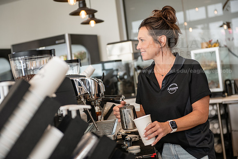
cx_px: 119
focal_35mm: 66
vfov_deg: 20.6
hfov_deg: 30.5
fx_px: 436
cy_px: 80
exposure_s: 1/200
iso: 640
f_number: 3.5
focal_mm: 66
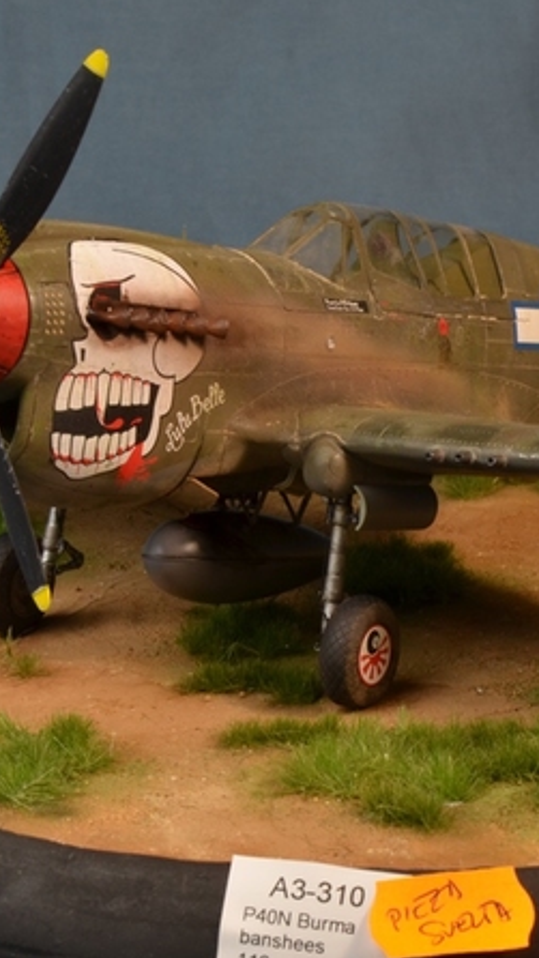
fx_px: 3429
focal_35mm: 135
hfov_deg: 9.0
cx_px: 376
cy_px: 522
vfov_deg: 15.9
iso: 200
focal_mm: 48
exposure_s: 1/5
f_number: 18
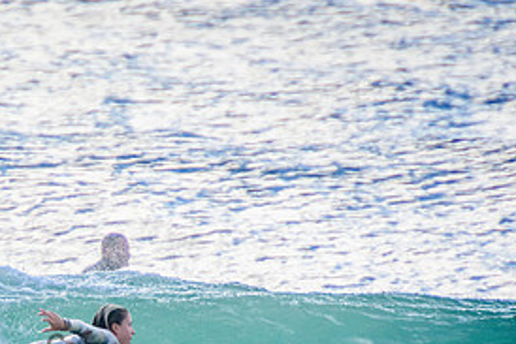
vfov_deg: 1.1
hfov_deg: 1.6
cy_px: 347
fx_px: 18226
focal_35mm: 1271
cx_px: 36
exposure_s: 1/2000
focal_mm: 400
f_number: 5.6
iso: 450
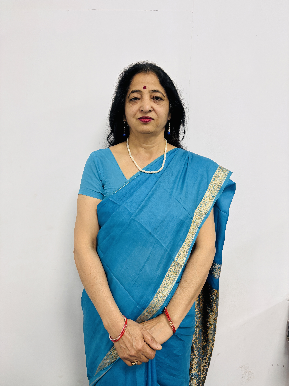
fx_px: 289
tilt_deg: -8.3
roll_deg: -1.1
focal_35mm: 26
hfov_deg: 53.1
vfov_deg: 67.3
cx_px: 144
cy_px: 193
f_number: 1.6
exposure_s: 1/50
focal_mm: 5.96
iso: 125
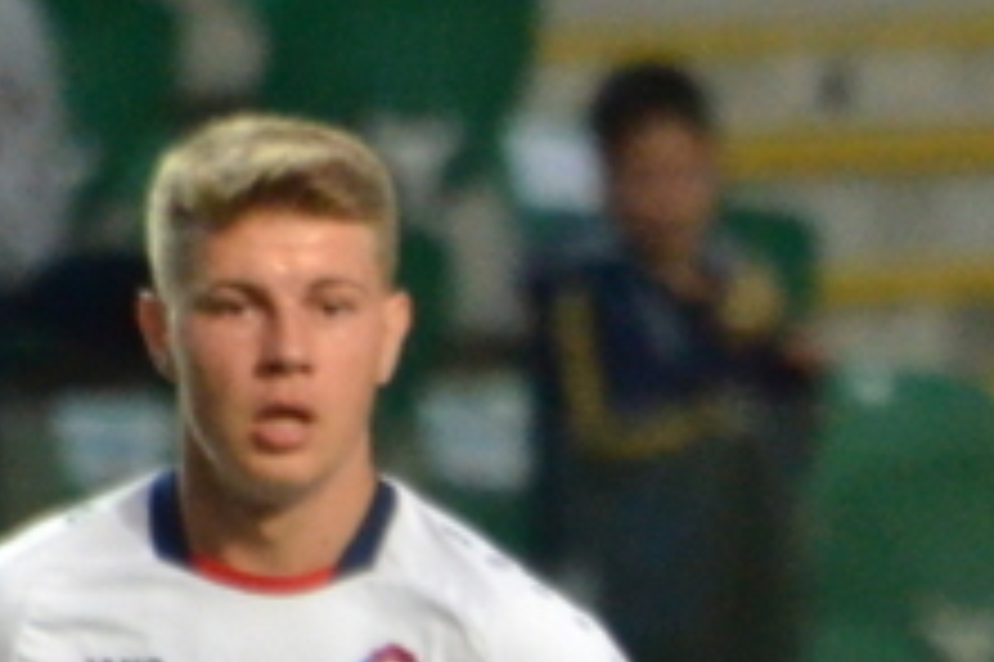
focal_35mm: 2443
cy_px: 1182
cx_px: 2172
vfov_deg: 0.6
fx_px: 67402
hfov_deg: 0.8
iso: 2500
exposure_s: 1/500
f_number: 5.6
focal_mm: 300
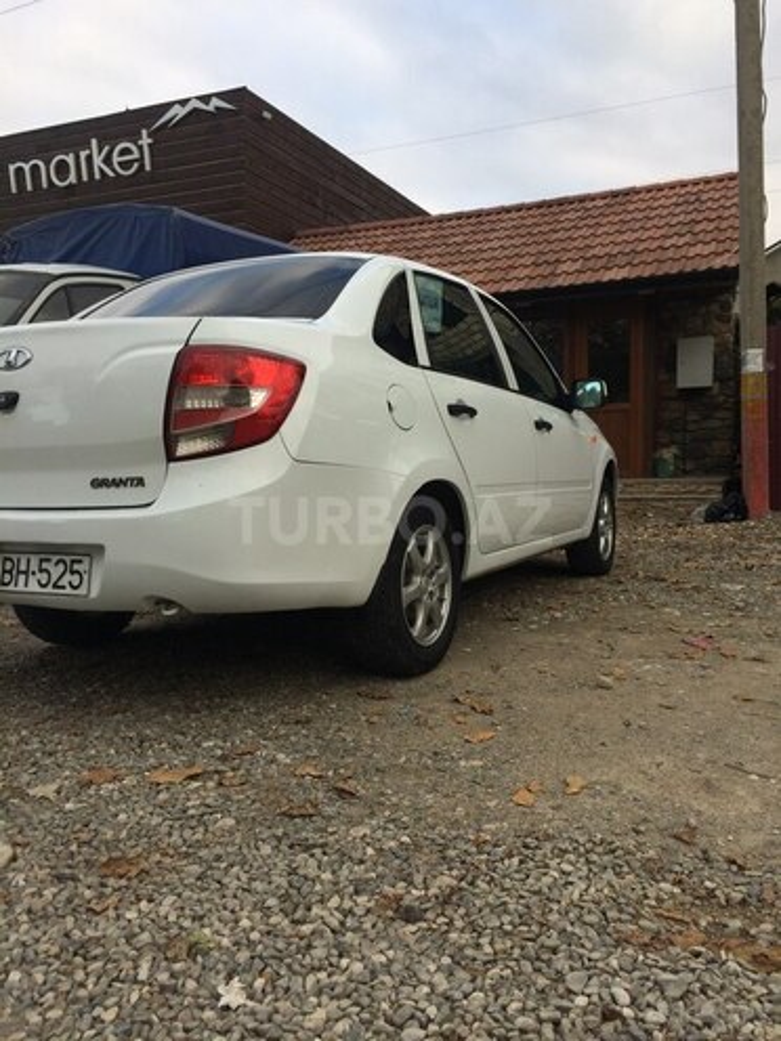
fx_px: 872
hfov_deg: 48.2
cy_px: 520
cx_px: 390
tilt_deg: -5.0
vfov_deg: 61.7
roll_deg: +2.4
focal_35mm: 29
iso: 32
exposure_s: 1/366
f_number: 2.2
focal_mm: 4.15
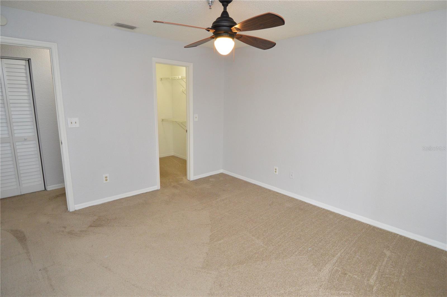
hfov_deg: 90.1
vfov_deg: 67.3
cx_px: 224
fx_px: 223
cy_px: 148
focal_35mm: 18
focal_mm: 12
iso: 900
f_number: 4
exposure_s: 1/60
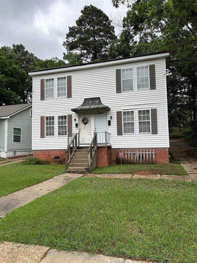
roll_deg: +2.9
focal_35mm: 26
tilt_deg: +6.1
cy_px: 132
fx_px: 197
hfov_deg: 53.1
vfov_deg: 67.3
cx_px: 98
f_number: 1.5
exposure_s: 1/1361
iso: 50
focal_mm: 5.7
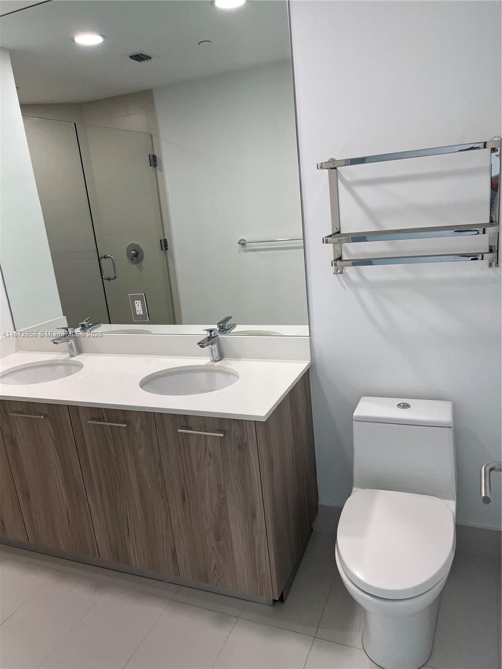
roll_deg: +7.4
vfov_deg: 67.3
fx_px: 503
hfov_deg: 53.1
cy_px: 334
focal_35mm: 26
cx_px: 251
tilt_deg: -15.5
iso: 50
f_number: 1.5
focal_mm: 5.7
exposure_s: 1/120
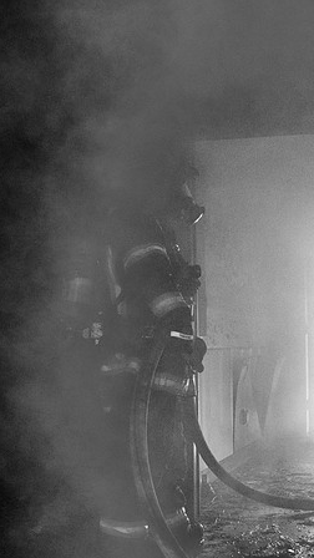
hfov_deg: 20.0
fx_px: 888
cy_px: 279
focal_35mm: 60
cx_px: 152
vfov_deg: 34.9
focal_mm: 38
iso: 12800
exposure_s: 1/320
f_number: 9
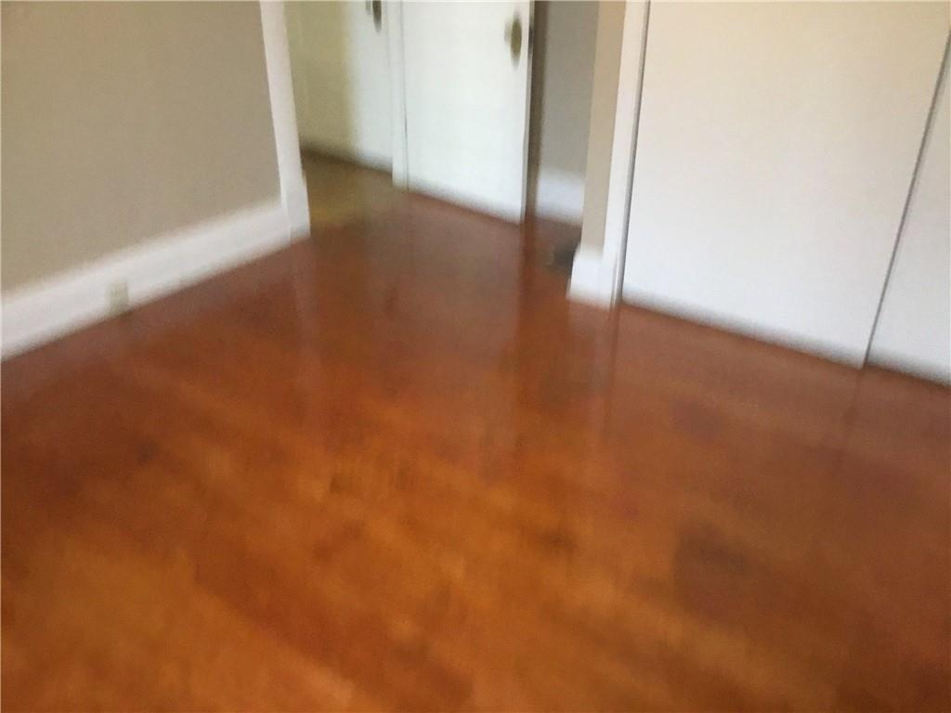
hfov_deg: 58.4
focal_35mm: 31
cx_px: 476
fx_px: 852
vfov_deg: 45.4
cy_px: 356
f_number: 2.4
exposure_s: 1/24
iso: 250
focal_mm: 3.3
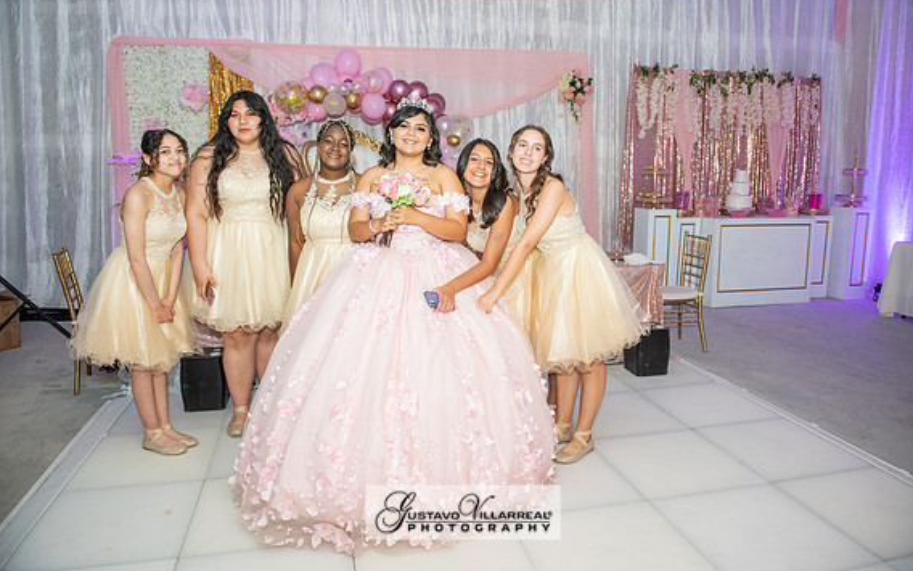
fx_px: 622
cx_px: 463
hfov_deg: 72.5
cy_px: 263
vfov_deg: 49.2
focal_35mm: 25
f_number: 3.5
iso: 1250
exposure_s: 1/160
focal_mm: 24
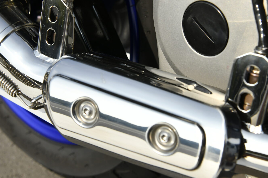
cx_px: 131
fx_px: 558
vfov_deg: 18.2
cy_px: 72
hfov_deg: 27.0
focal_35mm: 75
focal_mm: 50
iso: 500
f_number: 10
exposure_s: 1/1000
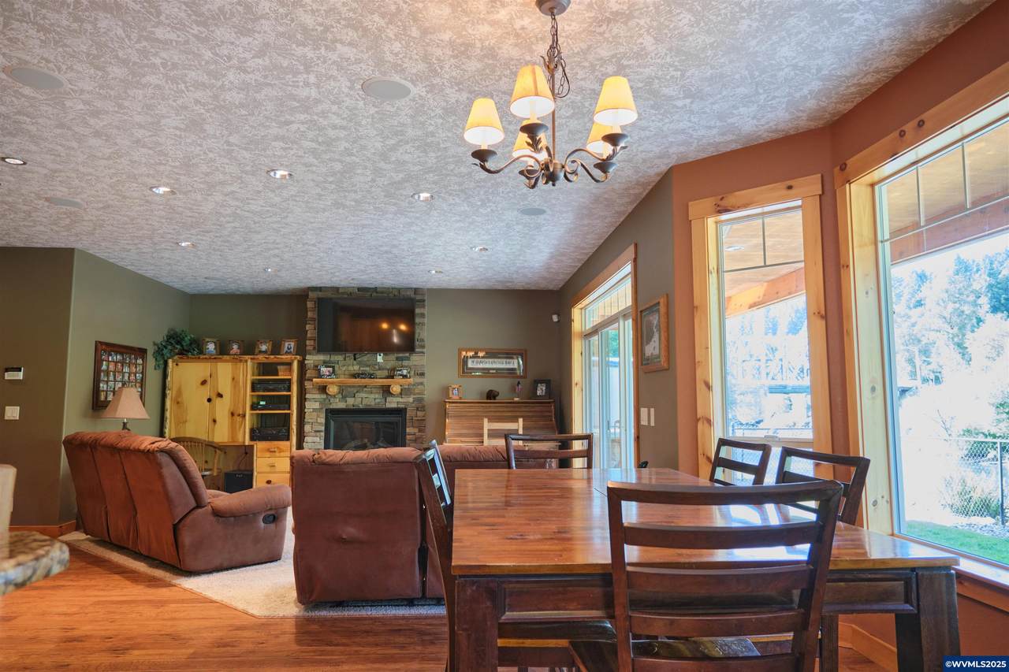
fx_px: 673
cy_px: 336
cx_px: 504
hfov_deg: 73.8
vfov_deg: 53.1
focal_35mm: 24
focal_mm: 16
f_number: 4
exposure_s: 1/20
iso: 500
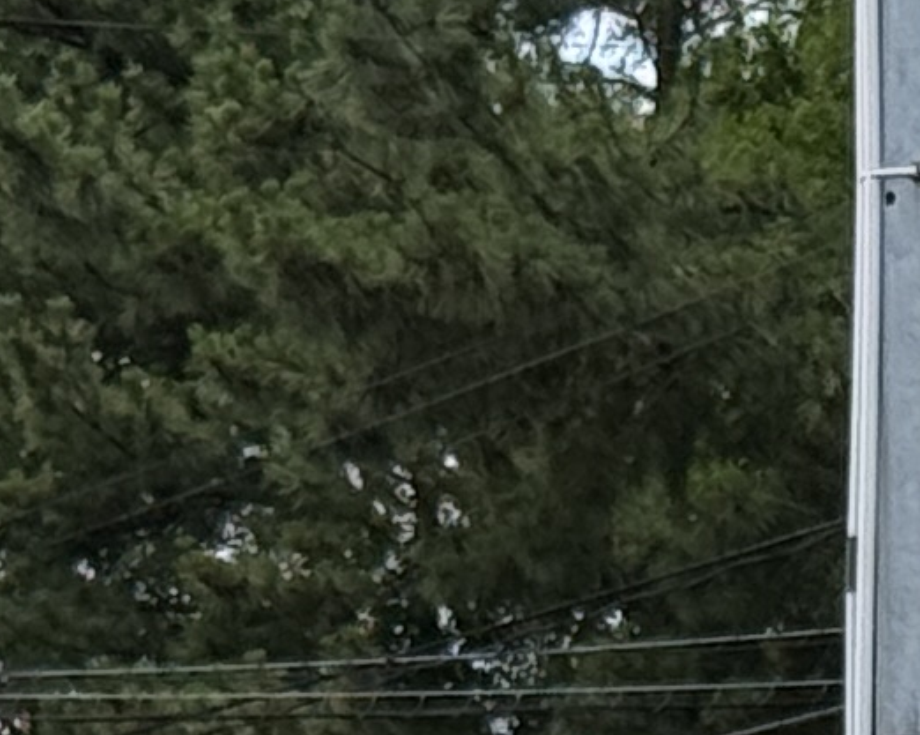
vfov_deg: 4.2
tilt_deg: +2.3
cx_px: 1135
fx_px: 9851
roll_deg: -0.1
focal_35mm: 362
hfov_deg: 5.3
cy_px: 1951
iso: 64
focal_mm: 6.76
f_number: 1.78
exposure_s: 1/3378
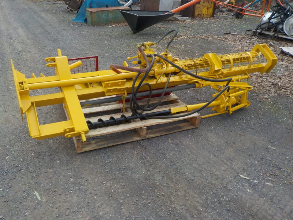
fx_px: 254
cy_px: 110
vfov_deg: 46.8
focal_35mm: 30
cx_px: 146
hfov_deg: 60.0
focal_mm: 4.1
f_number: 3.3
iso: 125
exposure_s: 1/400
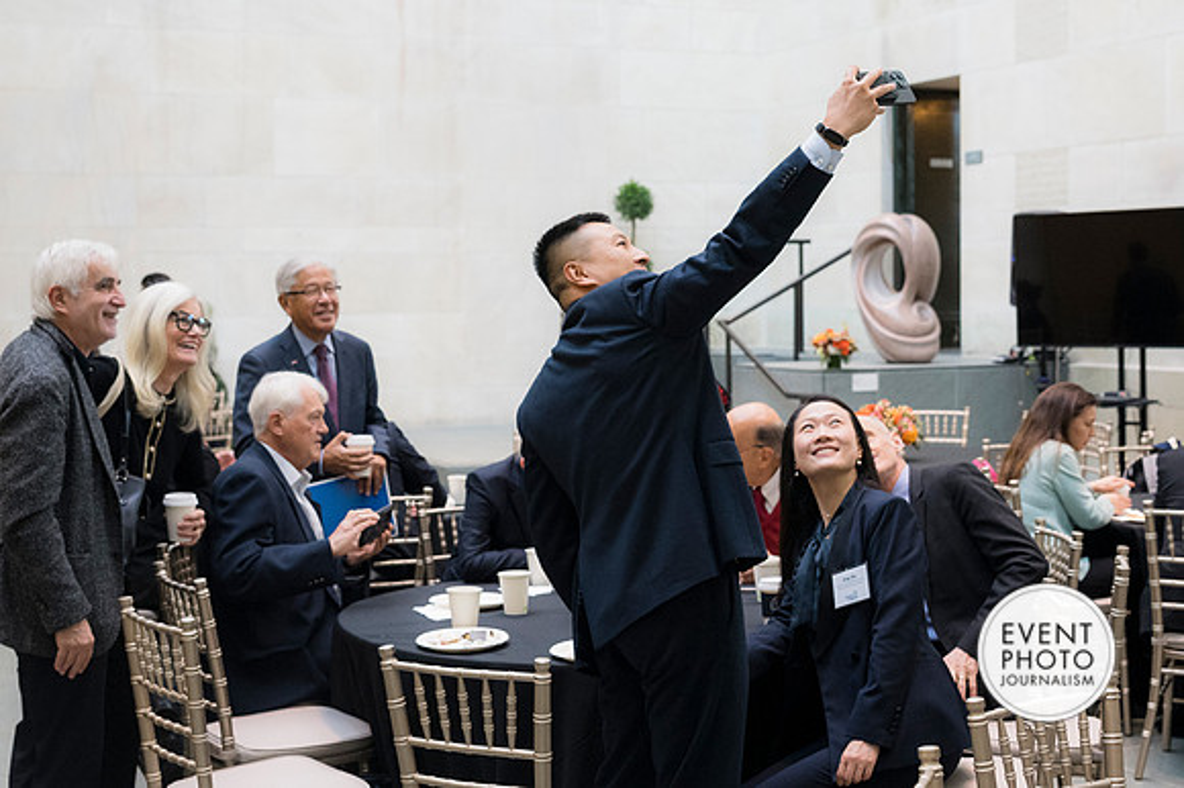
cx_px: 592
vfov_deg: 26.0
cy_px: 394
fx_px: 1709
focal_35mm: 52
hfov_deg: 38.2
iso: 2200
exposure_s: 1/160
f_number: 3.2
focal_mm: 35
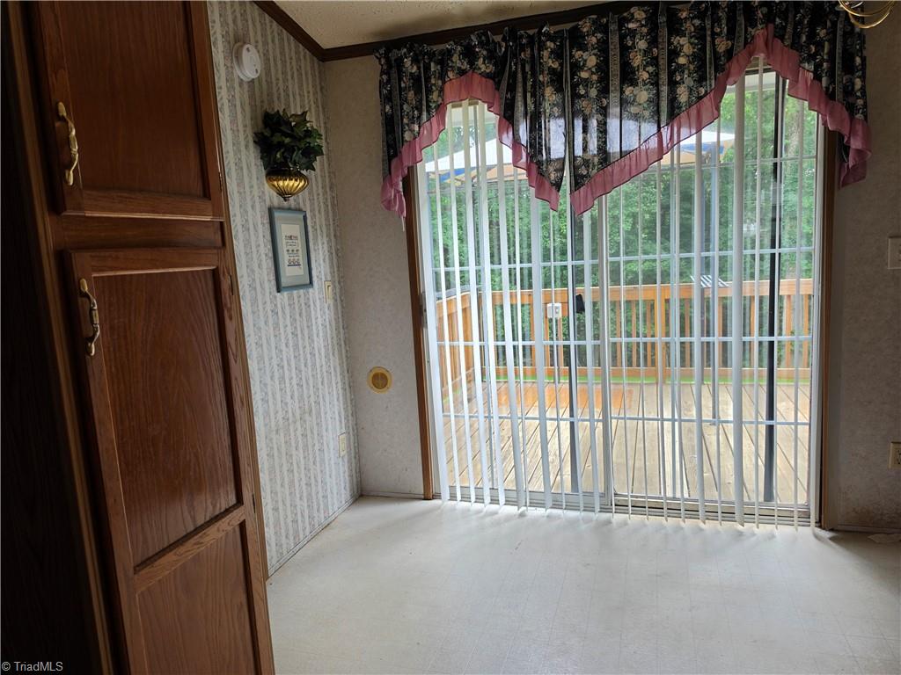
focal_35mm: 23
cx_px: 450
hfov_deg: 73.9
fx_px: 599
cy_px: 338
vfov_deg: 58.9
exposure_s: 1/180
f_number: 1.4
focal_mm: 6.5
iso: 32
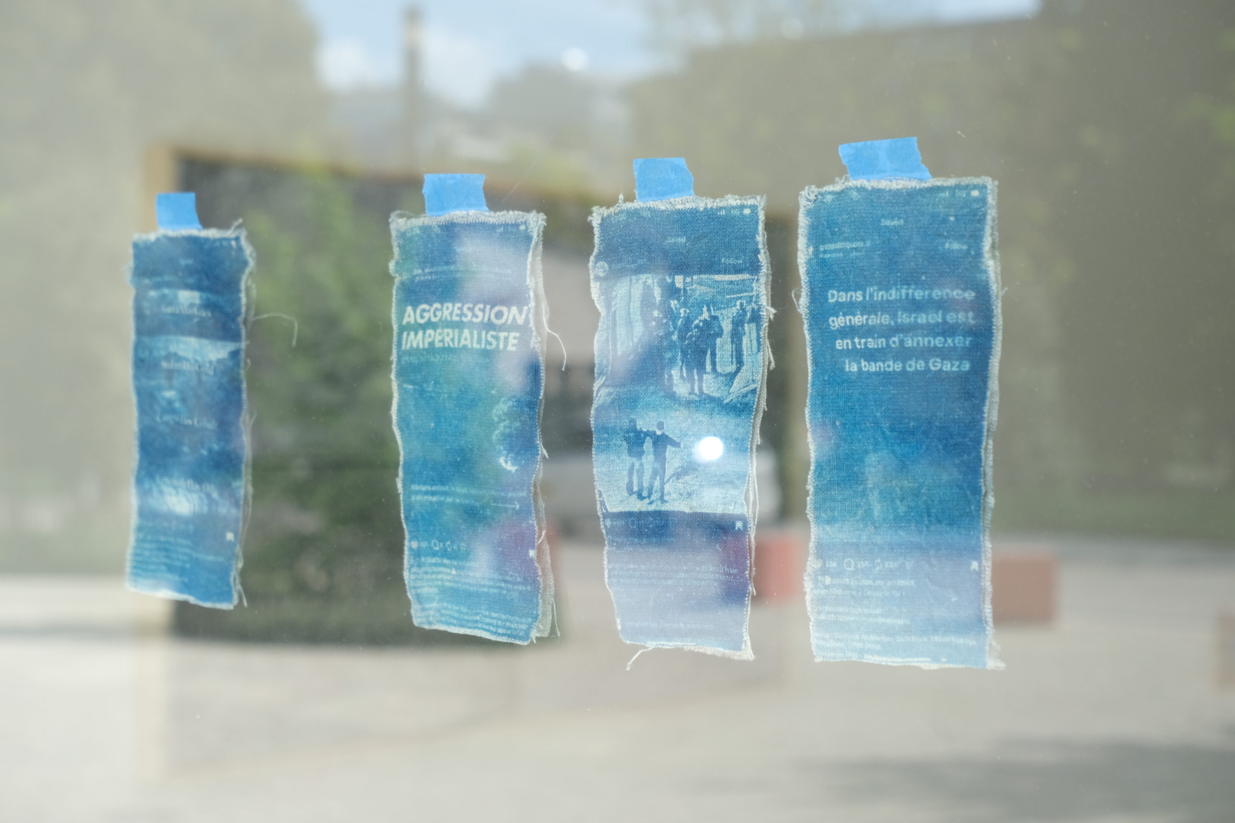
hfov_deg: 31.0
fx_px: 2230
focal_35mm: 65
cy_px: 412
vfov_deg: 20.9
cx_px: 618
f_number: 5.6
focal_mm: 43.2
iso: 250
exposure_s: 1/125
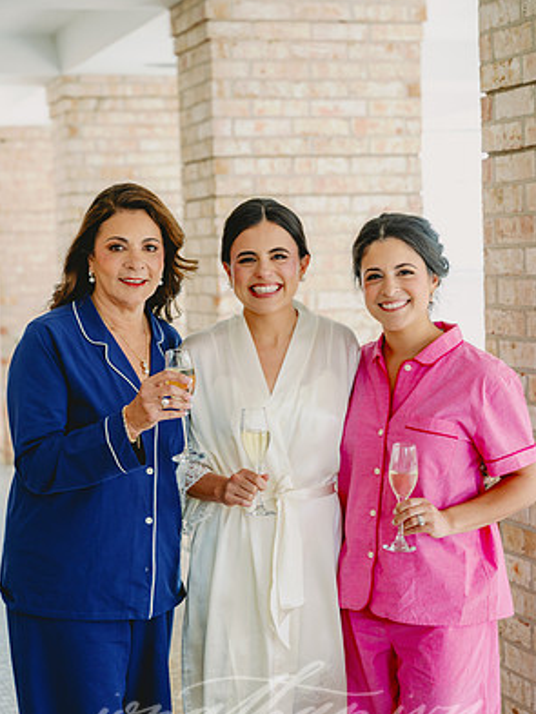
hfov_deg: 19.1
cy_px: 380
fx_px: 1589
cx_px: 271
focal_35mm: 77
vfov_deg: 25.3
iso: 160
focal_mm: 70
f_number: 3.5
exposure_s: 1/250
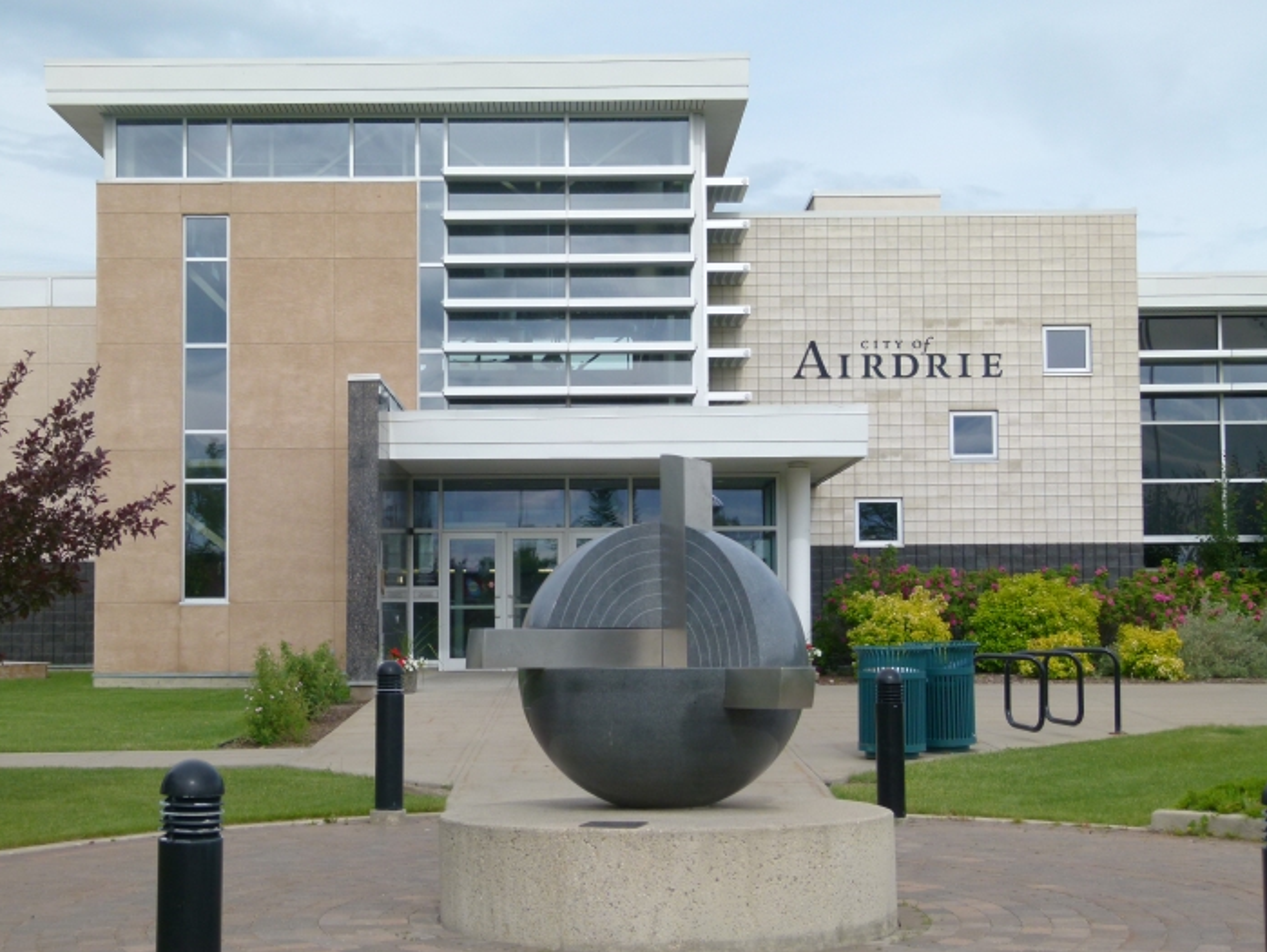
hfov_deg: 32.7
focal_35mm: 59
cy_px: 474
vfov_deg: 24.8
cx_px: 609
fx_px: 2161
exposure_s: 1/800
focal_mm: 10
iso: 100
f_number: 3.2
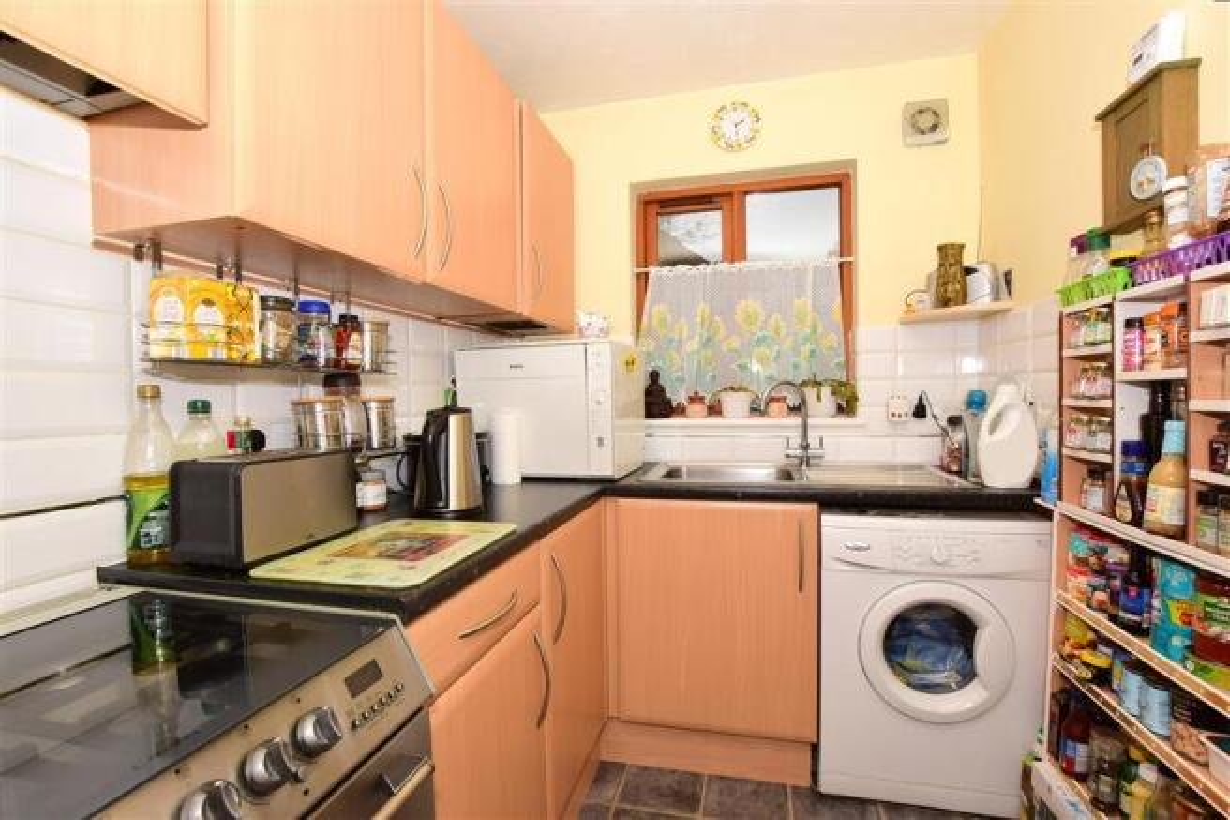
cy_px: 410
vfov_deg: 77.3
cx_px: 615
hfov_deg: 100.4
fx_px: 512
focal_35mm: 15
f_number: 8
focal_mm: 10
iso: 400
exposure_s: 1/60
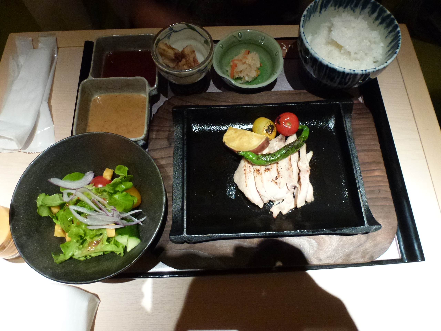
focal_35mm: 24
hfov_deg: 71.6
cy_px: 166
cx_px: 220
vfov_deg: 56.8
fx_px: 306
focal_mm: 4.3
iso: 400
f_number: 3.3
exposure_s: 1/30
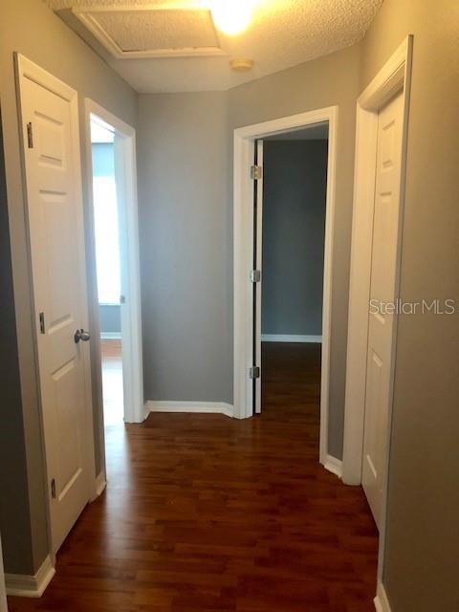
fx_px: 495
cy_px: 306
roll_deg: +0.8
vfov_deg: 63.4
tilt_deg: -8.4
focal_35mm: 28
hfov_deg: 49.7
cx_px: 230
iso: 100
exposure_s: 1/15
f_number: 1.8
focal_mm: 3.99
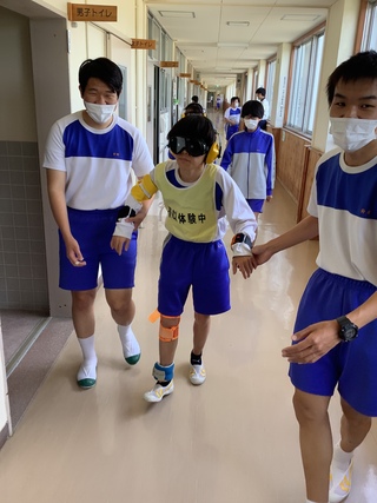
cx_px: 188
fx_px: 450
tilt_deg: -19.2
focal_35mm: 31
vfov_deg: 58.4
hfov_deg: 45.4
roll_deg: -1.2
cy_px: 252
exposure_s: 1/100
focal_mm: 3.3
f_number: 2.4
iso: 50
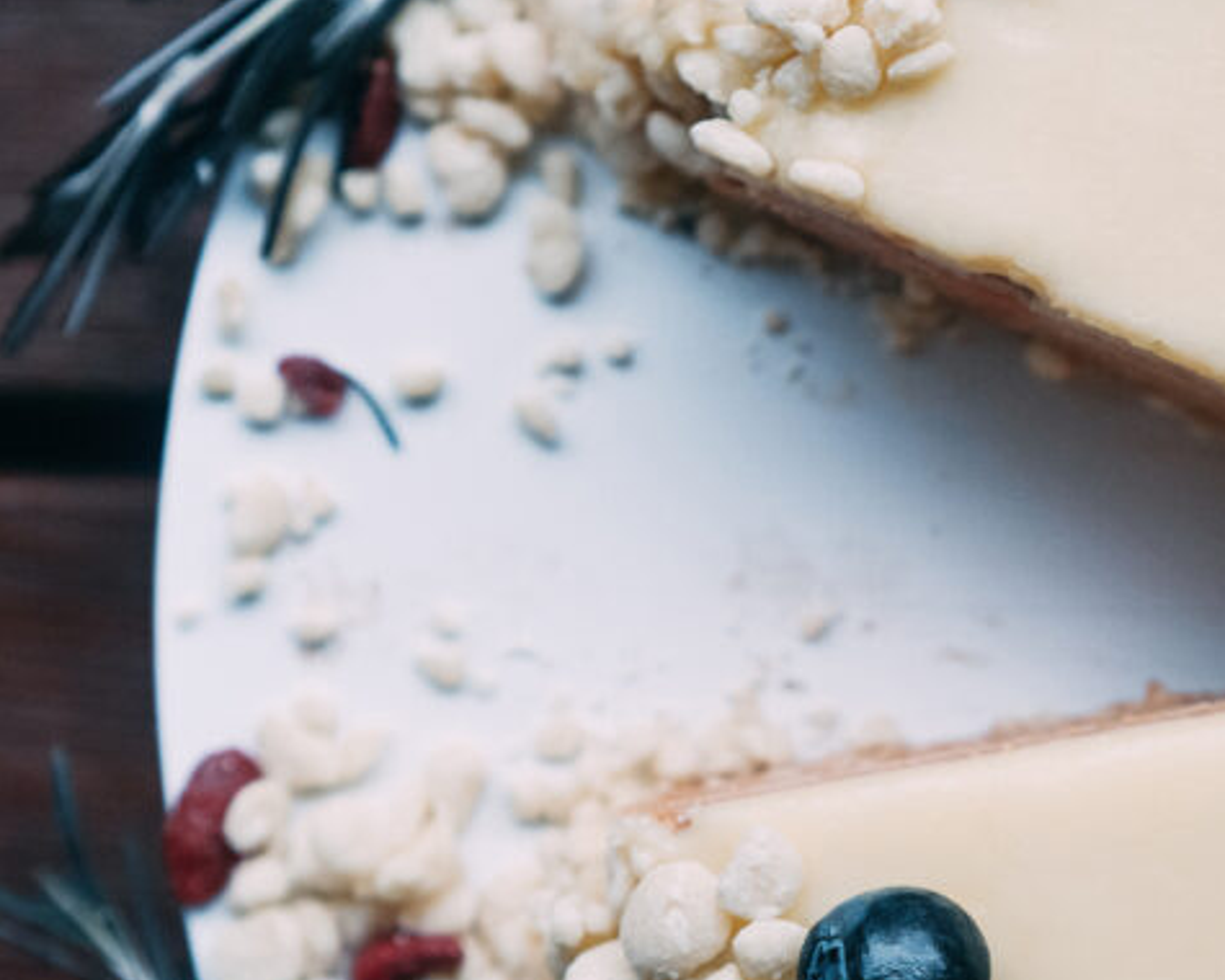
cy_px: 562
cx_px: 864
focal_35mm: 239
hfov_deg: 8.1
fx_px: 8656
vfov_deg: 6.5
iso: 800
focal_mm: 105
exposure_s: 1/320
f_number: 5.6
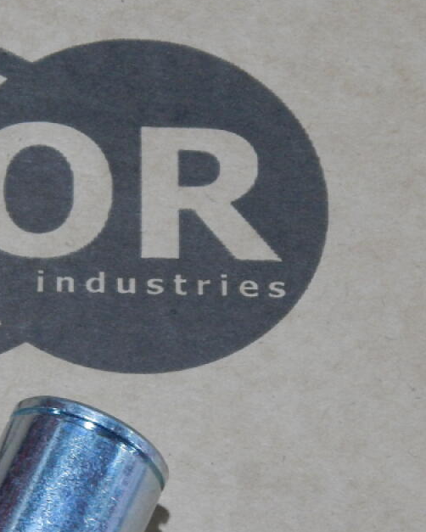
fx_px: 2158
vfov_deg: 14.0
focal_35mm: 137
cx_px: 20
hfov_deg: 11.2
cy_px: 449
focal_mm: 9.7
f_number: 3.8
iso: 250
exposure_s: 1/30
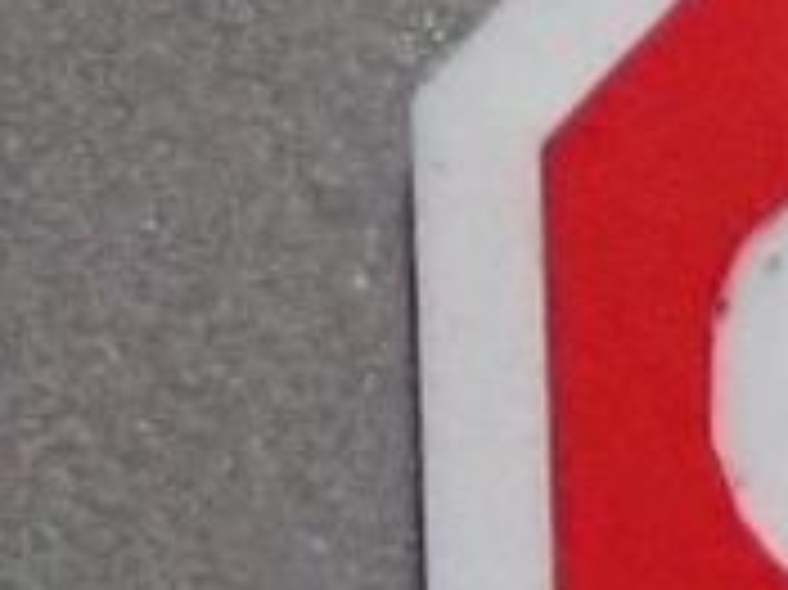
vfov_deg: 8.4
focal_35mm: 176
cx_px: 1689
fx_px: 4004
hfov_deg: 10.2
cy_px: 520
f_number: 2.3
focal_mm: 5.5
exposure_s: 1/160
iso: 640
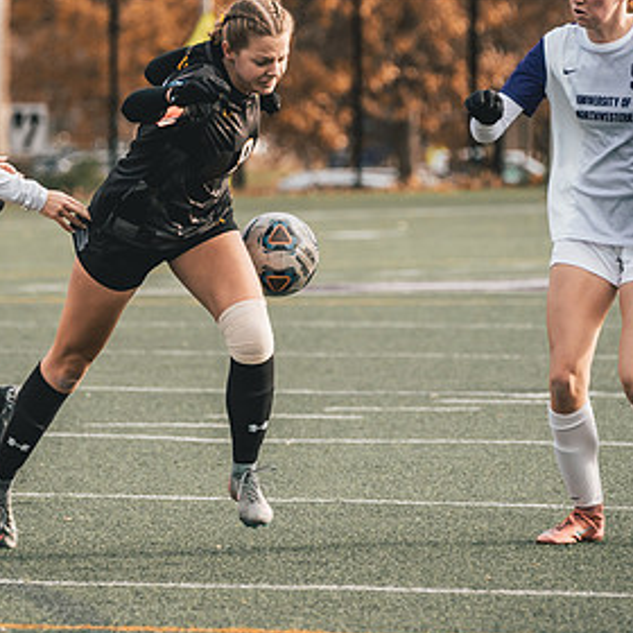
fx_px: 10572
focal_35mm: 511
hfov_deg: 3.4
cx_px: 227
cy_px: 280
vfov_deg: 3.4
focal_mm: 277
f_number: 6.3
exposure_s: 1/1000
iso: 800
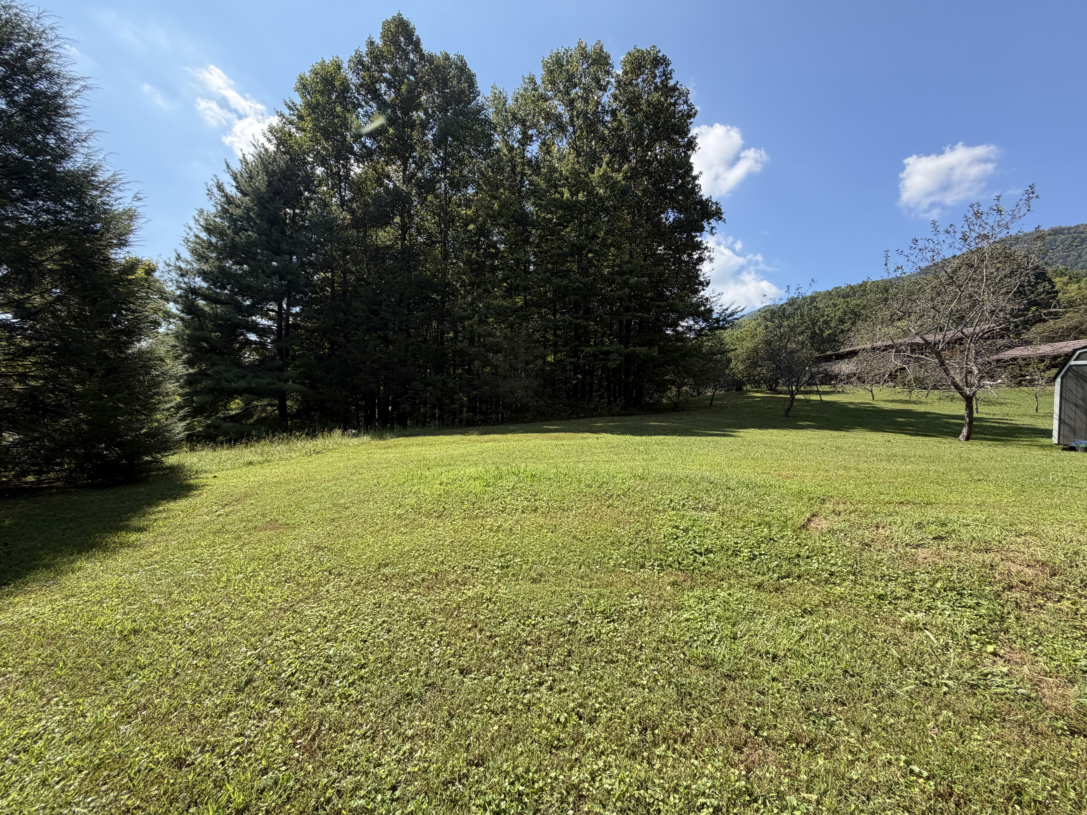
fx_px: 440
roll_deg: -3.4
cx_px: 544
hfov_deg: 102.1
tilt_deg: +3.2
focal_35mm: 14
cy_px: 408
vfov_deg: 85.7
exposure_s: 1/770
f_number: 2.2
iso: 40
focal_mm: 2.22
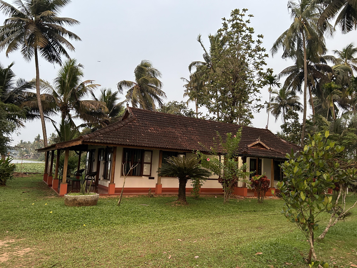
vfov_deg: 53.1
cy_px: 134
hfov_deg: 67.3
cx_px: 178
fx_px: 268
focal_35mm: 26
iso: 250
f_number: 1.5
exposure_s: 1/60
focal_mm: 5.7
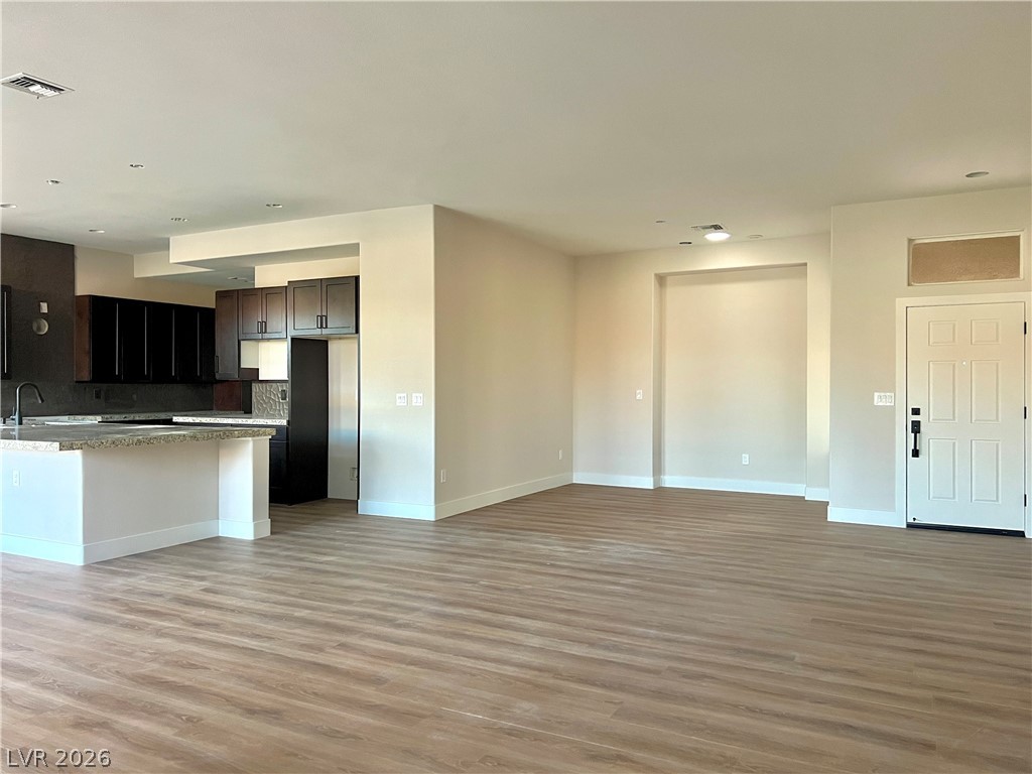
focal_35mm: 26
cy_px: 387
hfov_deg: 67.3
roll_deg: -0.6
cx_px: 516
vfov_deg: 53.1
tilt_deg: -1.3
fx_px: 775
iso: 200
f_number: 1.5
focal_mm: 5.7
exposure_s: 1/60
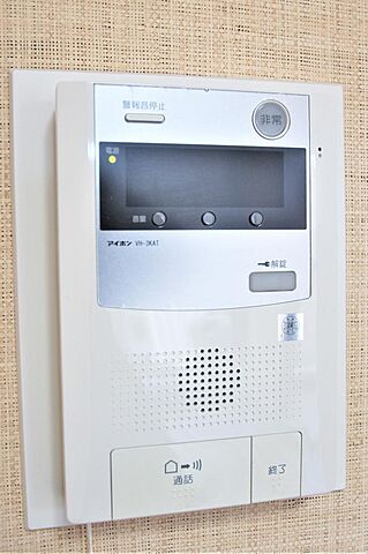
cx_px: 184
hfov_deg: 36.8
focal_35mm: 36
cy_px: 277
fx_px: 553
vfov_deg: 53.2
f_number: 4.5
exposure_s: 1/40
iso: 200
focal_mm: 24
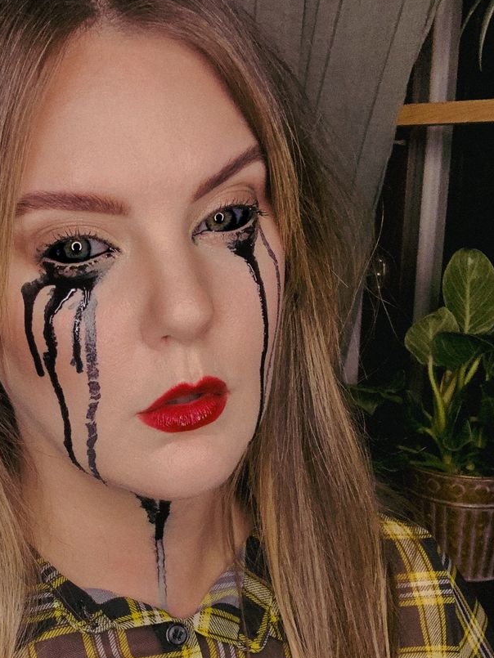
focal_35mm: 53
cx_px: 106
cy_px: 428
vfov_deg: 35.9
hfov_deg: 27.0
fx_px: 1008
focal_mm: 2.87
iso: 160
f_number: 2.2
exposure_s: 1/60
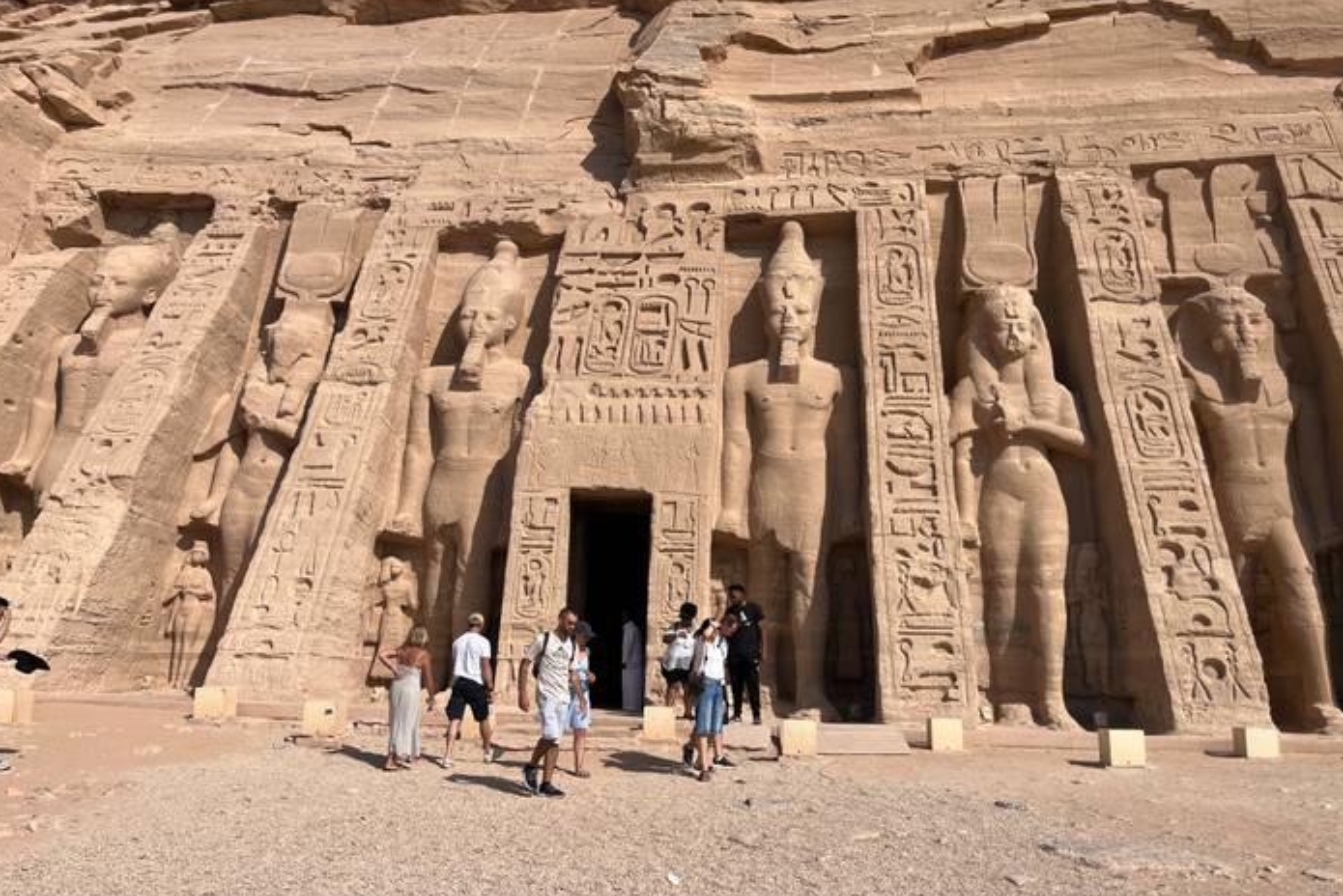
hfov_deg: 65.4
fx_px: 1045
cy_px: 456
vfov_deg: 46.4
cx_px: 684
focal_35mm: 28
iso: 50
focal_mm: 5.1
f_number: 1.6
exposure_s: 1/6897
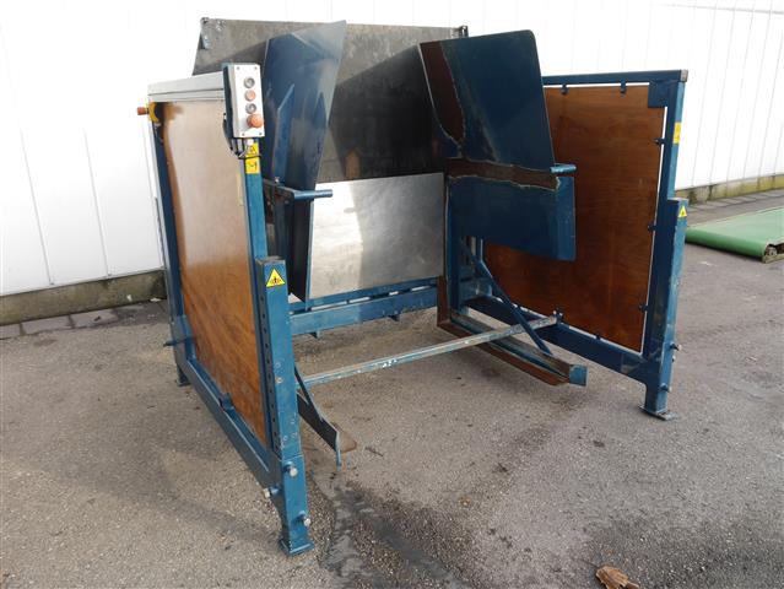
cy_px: 294
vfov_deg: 49.8
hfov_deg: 63.4
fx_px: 635
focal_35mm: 28
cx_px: 392
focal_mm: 14
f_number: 5
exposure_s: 1/160
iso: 160
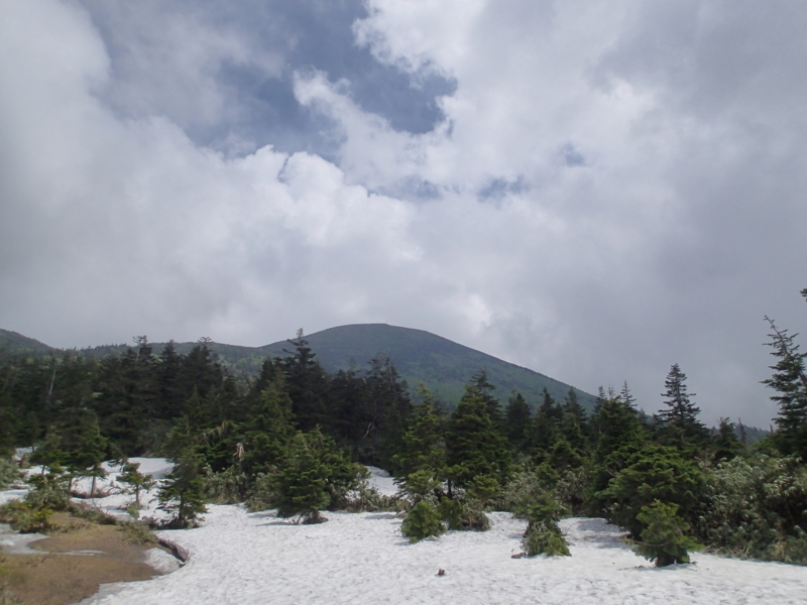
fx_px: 583
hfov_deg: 69.4
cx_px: 404
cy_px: 302
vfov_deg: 54.9
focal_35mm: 25
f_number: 8
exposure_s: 1/800
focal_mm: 4.5
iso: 100
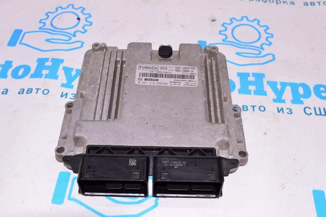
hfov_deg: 48.0
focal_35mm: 40
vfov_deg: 33.0
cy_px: 108
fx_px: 366
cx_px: 163
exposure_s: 1/200
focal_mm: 27
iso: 1600
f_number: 8
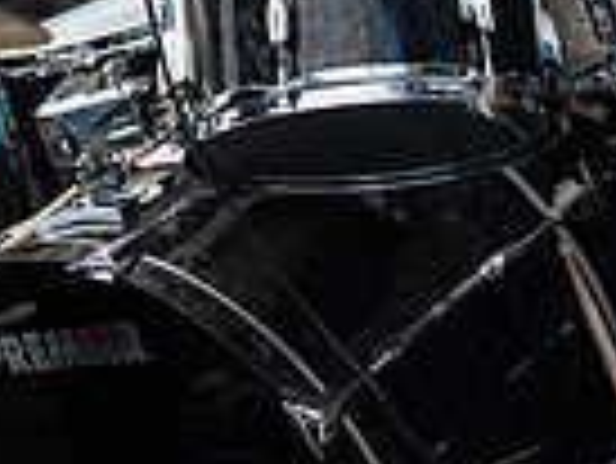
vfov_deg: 10.2
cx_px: -315
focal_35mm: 142
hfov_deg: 13.1
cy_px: -169
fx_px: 2529
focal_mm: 35
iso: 320
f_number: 4
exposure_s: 1/800
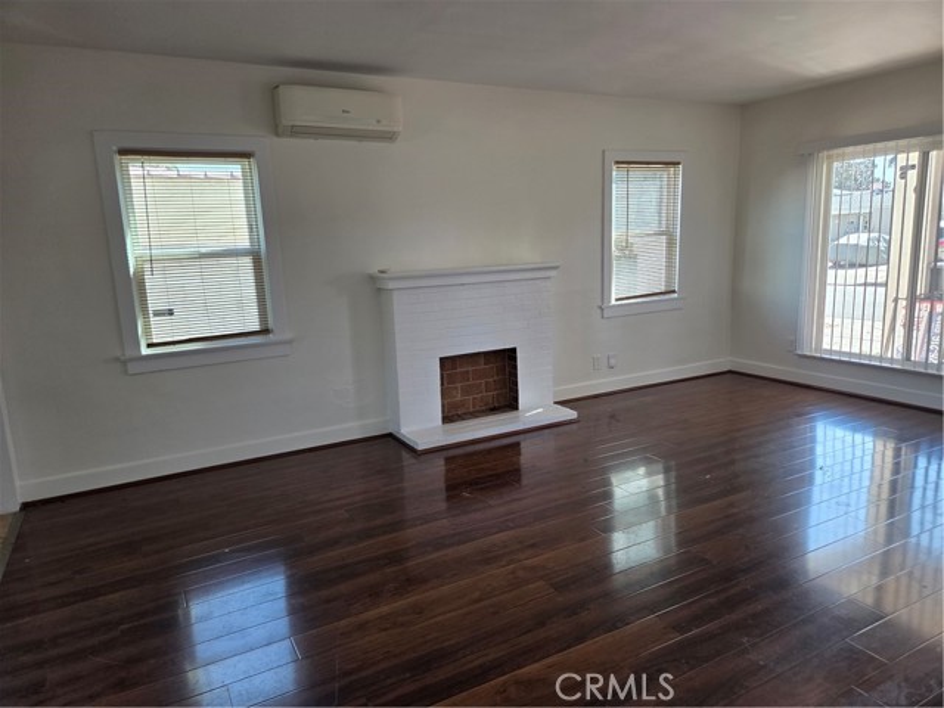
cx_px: 472
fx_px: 627
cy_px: 354
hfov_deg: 73.9
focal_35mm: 23
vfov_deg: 58.9
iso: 125
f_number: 1.8
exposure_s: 1/180
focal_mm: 5.4
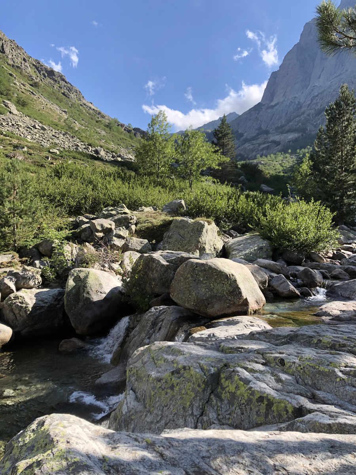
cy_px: 238
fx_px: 384
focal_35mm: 28
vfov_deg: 63.4
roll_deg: -0.8
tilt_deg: -0.4
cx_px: 178
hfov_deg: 49.7
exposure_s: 1/867
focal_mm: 4
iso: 20
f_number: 1.8
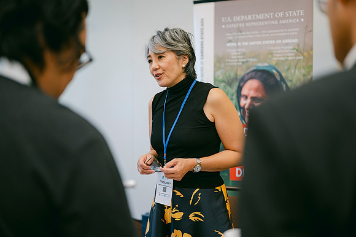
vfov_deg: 27.0
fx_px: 494
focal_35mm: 50
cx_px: 178
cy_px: 118
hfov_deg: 39.6
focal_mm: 50
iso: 125
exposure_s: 1/125
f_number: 2
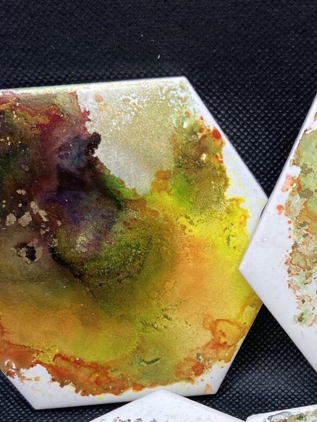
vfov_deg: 28.6
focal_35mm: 67
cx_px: 281
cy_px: 302
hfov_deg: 21.5
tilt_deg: -41.5
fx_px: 818
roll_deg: +0.9
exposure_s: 1/114
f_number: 1.8
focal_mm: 3.99
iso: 64
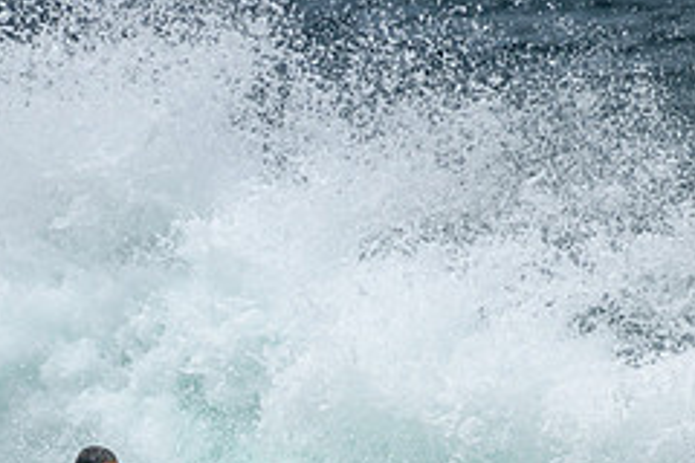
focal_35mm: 1933
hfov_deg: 1.1
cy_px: 531
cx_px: 130
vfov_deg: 0.7
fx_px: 37315
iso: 400
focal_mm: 800
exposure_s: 1/2000
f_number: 11
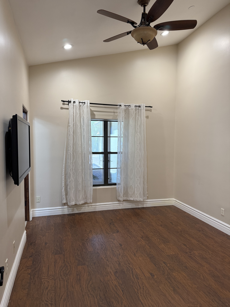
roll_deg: -1.2
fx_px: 213
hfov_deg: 56.8
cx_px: 115
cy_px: 154
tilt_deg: -3.1
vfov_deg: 71.6
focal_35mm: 24
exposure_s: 1/91
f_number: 1.78
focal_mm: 6.76
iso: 200
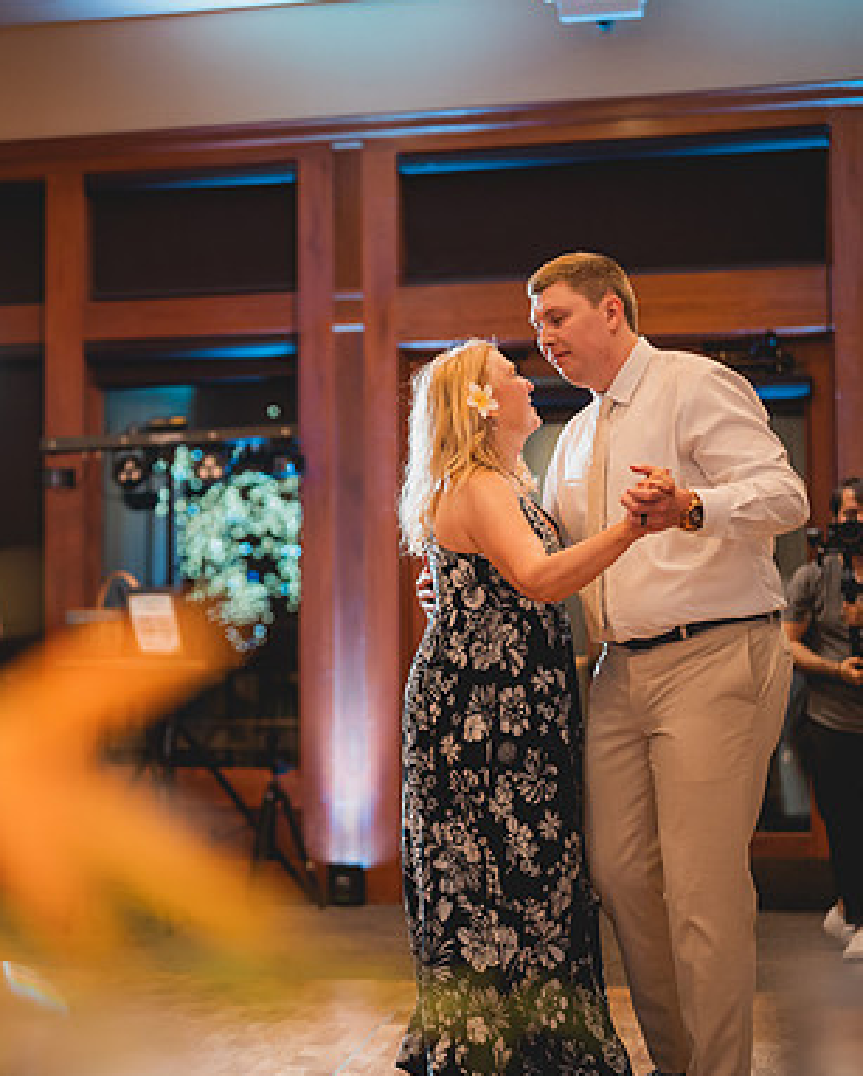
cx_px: 129
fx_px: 2264
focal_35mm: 71
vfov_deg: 26.7
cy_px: 538
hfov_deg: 21.2
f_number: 1.4
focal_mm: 50
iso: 1250
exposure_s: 1/320
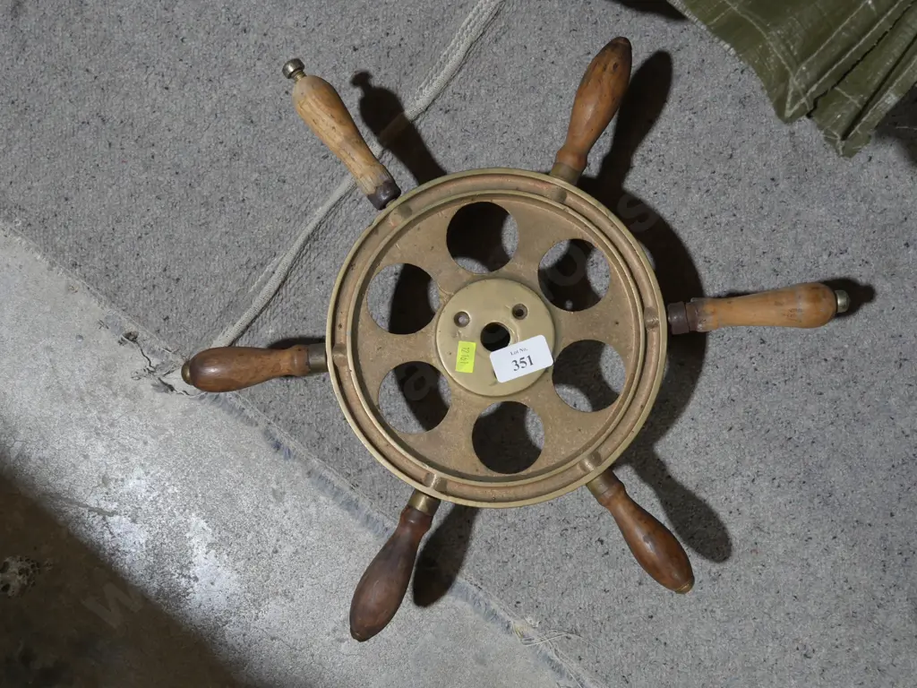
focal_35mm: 46
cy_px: 344
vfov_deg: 31.5
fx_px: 1219
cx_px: 458
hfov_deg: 41.2
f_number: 5.1
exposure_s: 1/60
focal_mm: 23
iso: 640
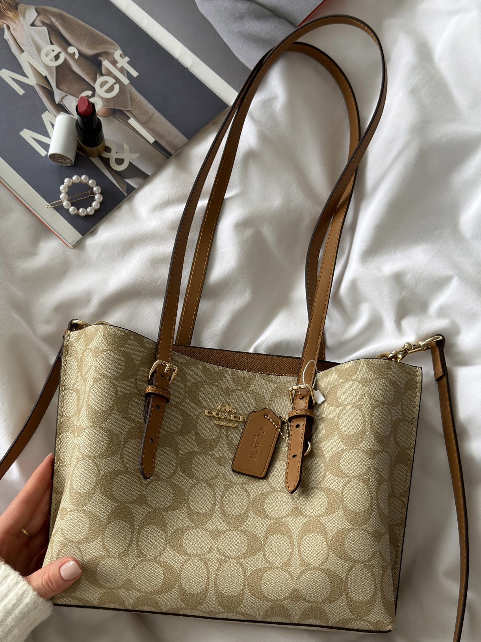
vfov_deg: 43.8
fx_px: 797
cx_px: 240
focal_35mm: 43
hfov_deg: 33.6
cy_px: 358
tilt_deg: -74.5
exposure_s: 1/121
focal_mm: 6.76
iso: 64
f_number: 1.78
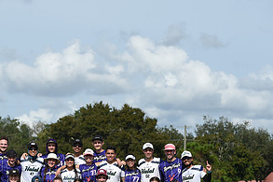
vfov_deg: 7.3
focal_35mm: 188
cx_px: 28
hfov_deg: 10.9
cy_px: 117
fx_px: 1425
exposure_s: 1/1600
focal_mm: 95
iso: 100
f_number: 5
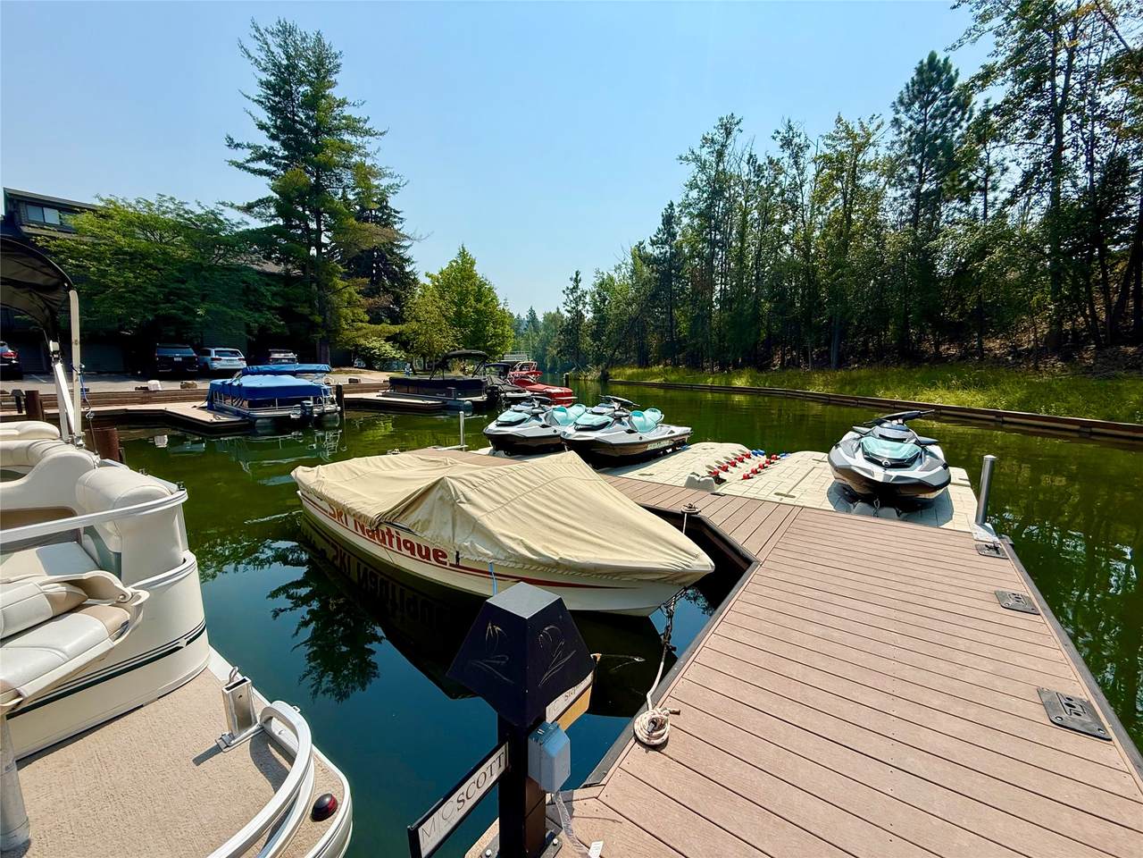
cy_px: 429
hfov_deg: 102.1
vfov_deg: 85.7
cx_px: 572
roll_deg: -0.2
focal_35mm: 14
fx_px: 462
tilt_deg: -6.9
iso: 50
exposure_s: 1/2410
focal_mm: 2.22
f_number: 2.2
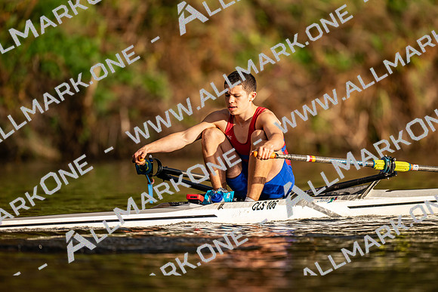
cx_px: 219
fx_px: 7301
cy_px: 146
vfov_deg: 2.3
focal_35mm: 600
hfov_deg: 3.4
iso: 200
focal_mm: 600
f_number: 4
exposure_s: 1/2500
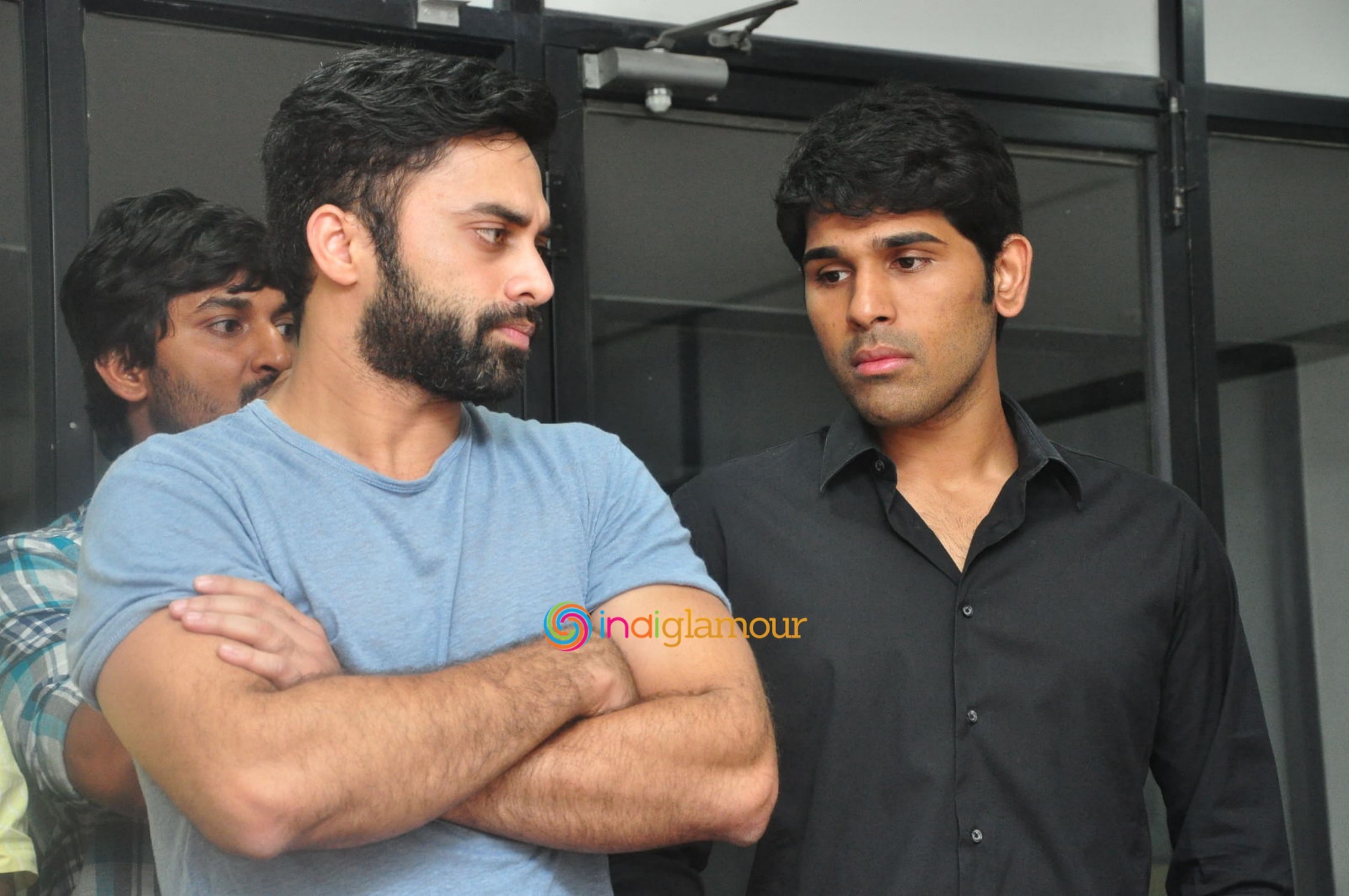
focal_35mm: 93
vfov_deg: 14.7
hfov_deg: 21.9
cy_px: 448
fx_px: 3481
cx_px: 674
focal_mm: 62
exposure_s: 1/125
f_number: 6.3
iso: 1600
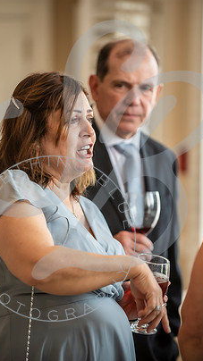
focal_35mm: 175
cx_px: 93
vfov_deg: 12.3
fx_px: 1676
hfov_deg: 6.9
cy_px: 171
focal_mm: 150
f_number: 2.8
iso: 500
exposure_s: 1/250
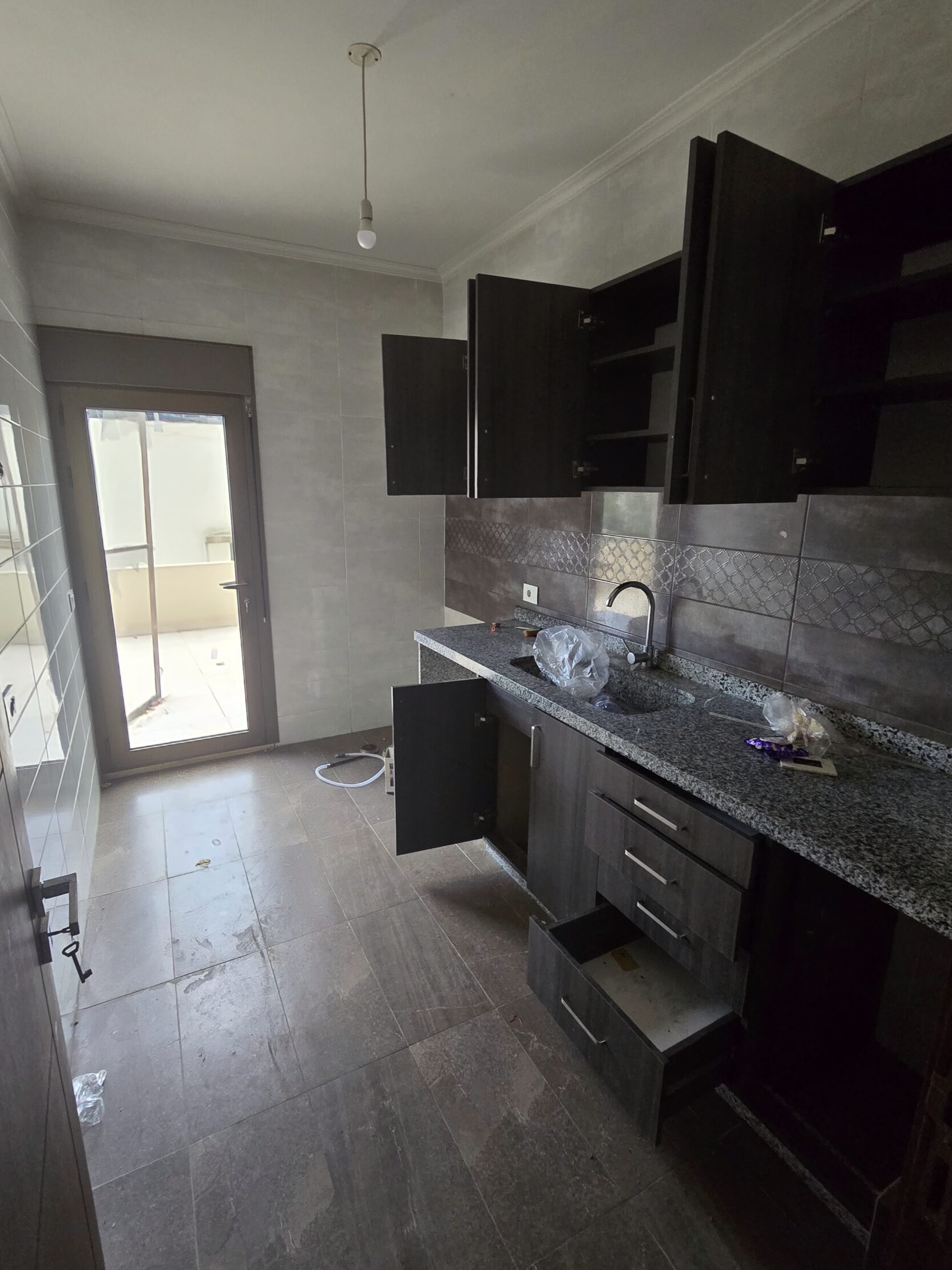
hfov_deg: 81.7
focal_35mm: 15
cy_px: 636
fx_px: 550
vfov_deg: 98.2
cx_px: 453
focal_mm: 2.2
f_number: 2.2
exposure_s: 1/50
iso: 500
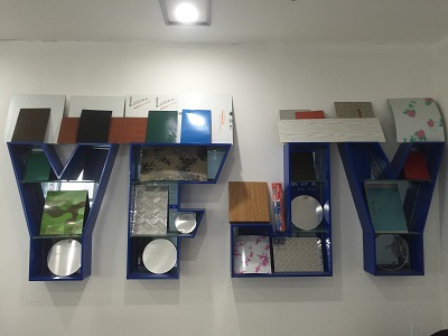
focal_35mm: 29
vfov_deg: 48.2
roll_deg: +0.6
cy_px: 168
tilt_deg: +3.5
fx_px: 375
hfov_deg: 61.7
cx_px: 224
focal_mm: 4.15
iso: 80
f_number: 2.2
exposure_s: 1/33
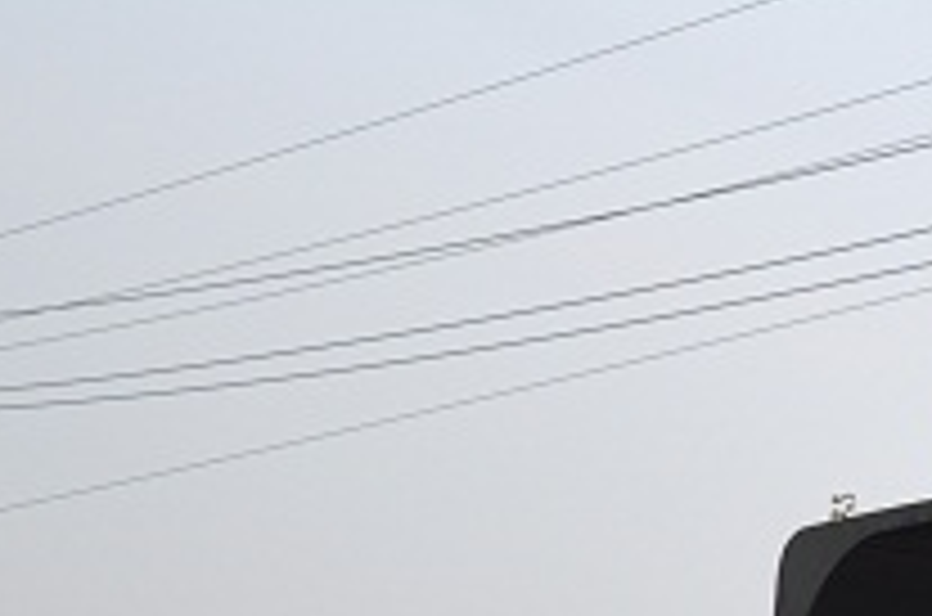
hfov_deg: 13.9
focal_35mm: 137
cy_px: 823
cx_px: 1463
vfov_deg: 9.8
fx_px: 3539
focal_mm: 22
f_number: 3.8
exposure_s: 1/100
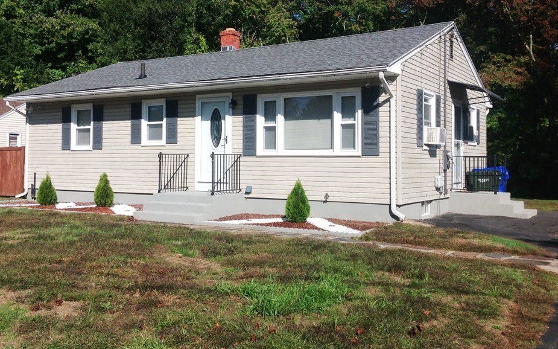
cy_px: 142
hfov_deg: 48.2
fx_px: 623
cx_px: 267
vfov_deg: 31.2
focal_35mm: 41
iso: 50
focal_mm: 4.28
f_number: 2.4
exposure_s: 1/2519
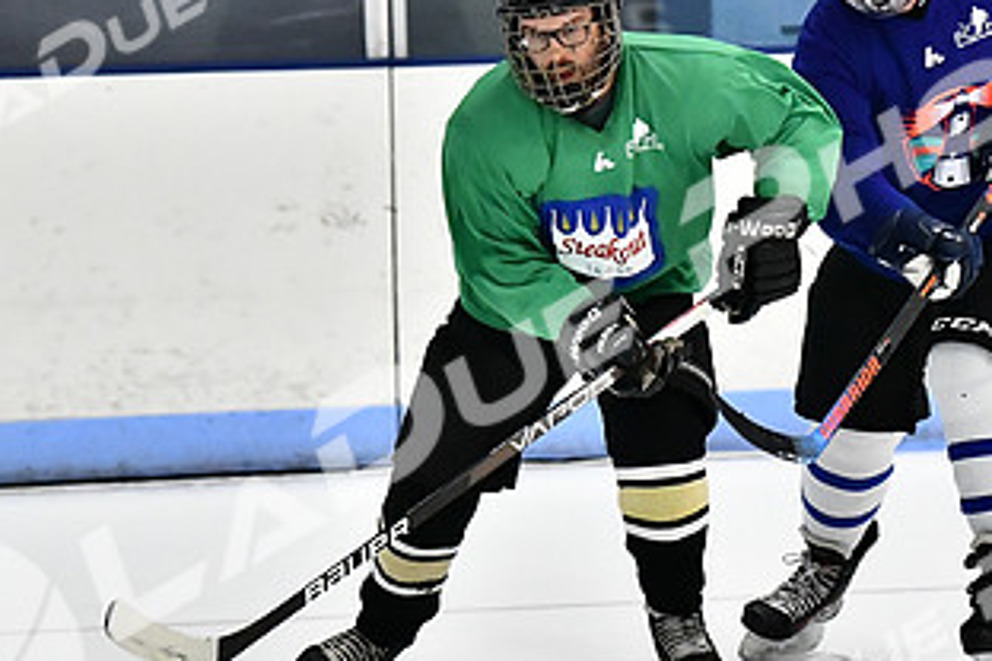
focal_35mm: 362
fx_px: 9974
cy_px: 348
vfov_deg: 3.8
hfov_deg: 5.7
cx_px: 506
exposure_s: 1/1600
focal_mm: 130
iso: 8000
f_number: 2.8
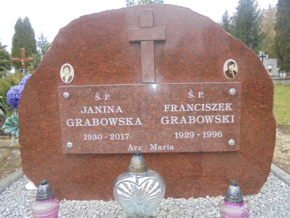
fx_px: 218
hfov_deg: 67.3
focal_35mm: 26
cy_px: 109
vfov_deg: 53.1
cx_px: 145
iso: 100
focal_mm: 4.6
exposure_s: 1/60
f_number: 3.5
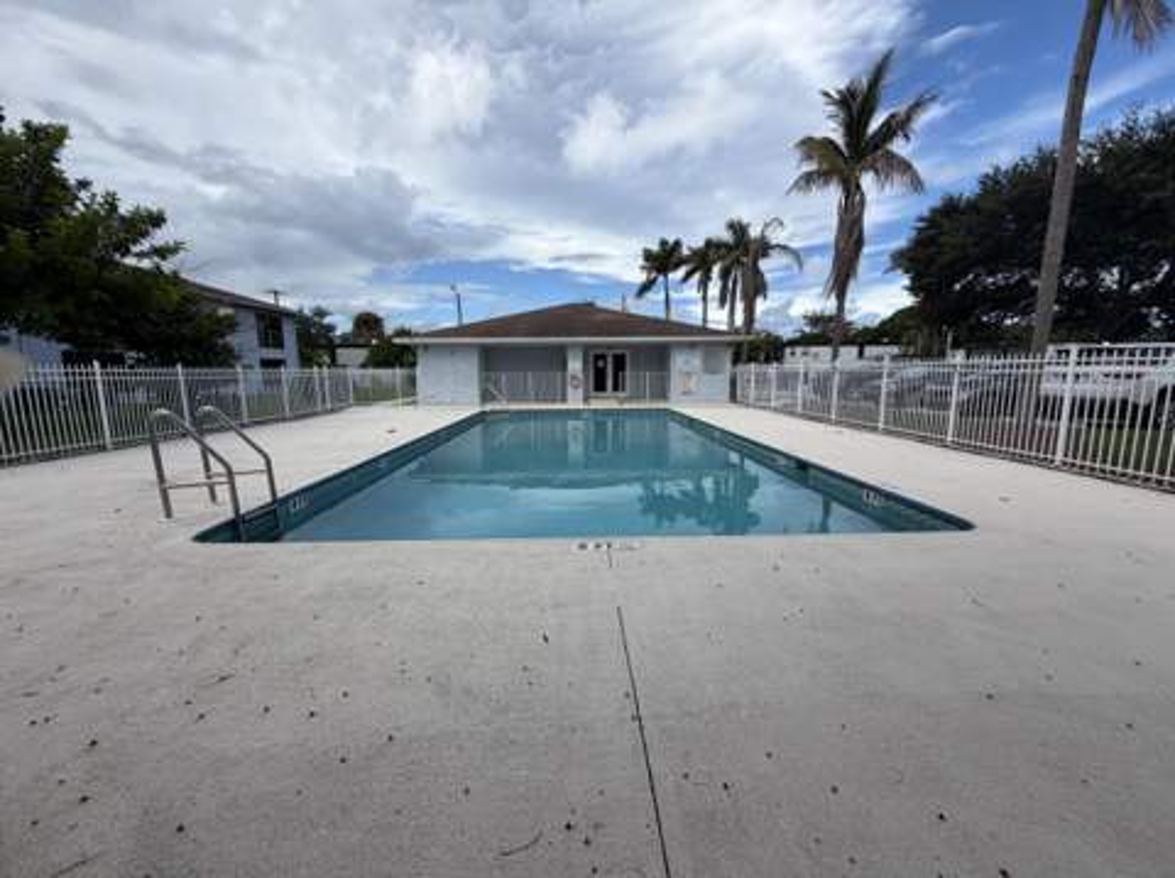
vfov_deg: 85.6
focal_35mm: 14
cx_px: 588
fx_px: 475
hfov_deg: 102.1
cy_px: 439
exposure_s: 1/779
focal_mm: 2.22
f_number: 2.2
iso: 20
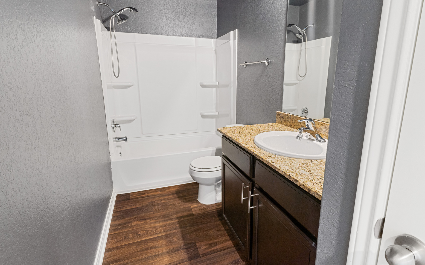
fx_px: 203
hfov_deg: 92.6
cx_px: 221
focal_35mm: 18
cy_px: 124
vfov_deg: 66.3
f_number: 10
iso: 200
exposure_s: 2
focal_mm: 11
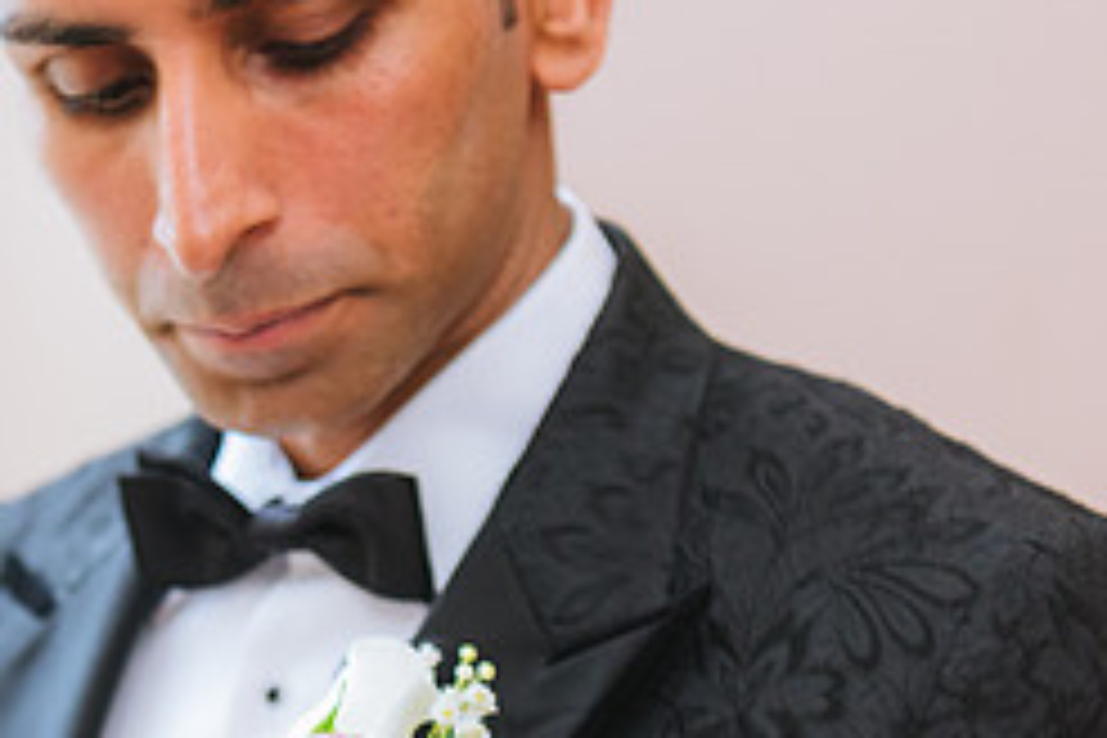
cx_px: 9
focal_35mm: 146
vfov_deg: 9.4
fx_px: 4489
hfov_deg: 13.9
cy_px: 565
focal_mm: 62
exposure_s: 1/250
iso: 1000
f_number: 3.5
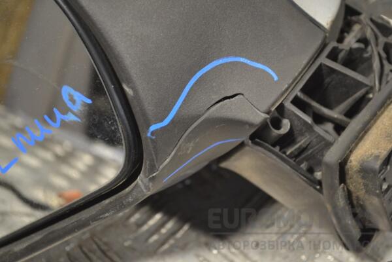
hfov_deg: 24.6
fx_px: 898
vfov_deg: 16.6
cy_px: 131
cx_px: 196
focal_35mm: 82
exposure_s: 1/60
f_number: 5.6
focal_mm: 55
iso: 1000
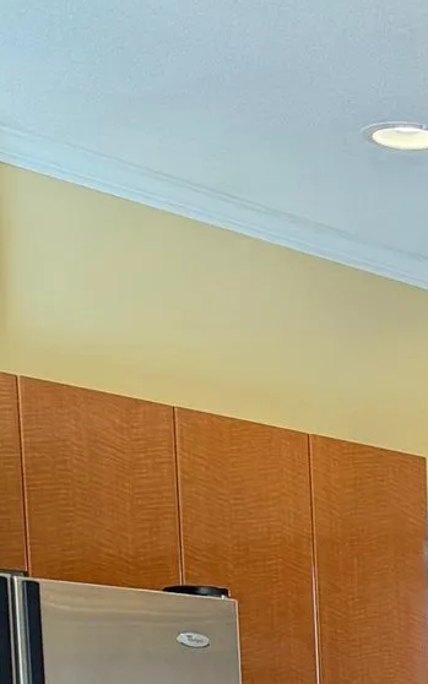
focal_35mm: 105
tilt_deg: -10.0
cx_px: 790
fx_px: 1959
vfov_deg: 17.3
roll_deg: -0.6
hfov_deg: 11.5
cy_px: 1114
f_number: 1.78
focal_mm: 6.76
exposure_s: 1/120
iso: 320
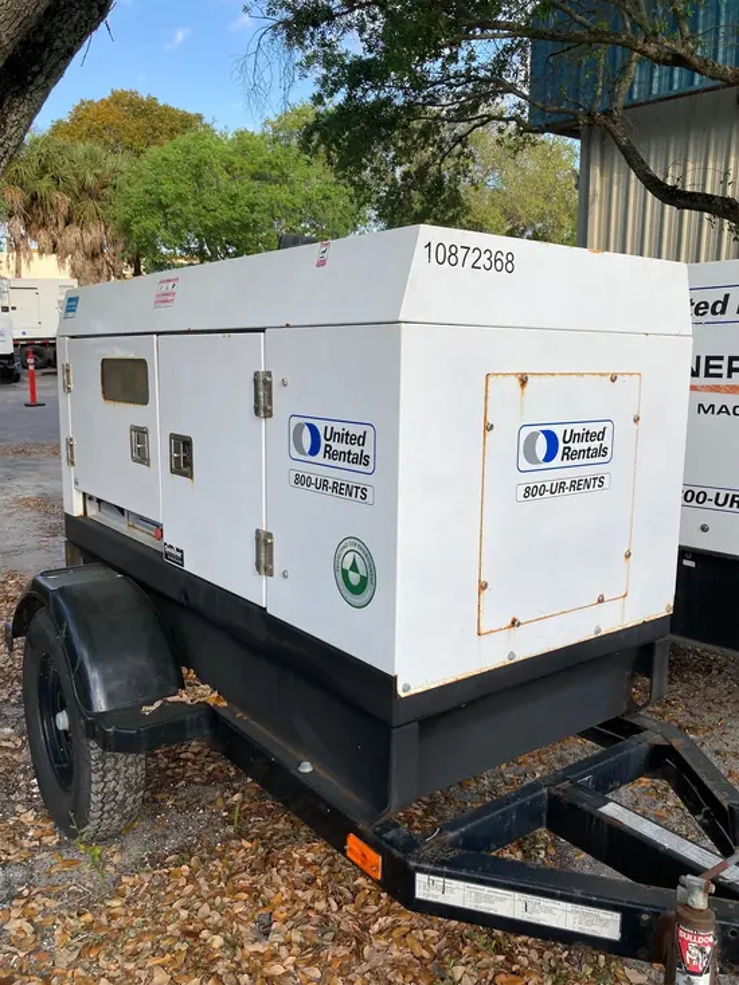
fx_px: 797
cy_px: 492
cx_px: 370
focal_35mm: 28
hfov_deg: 49.8
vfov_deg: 63.4
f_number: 1.8
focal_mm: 3.99
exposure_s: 1/867
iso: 20
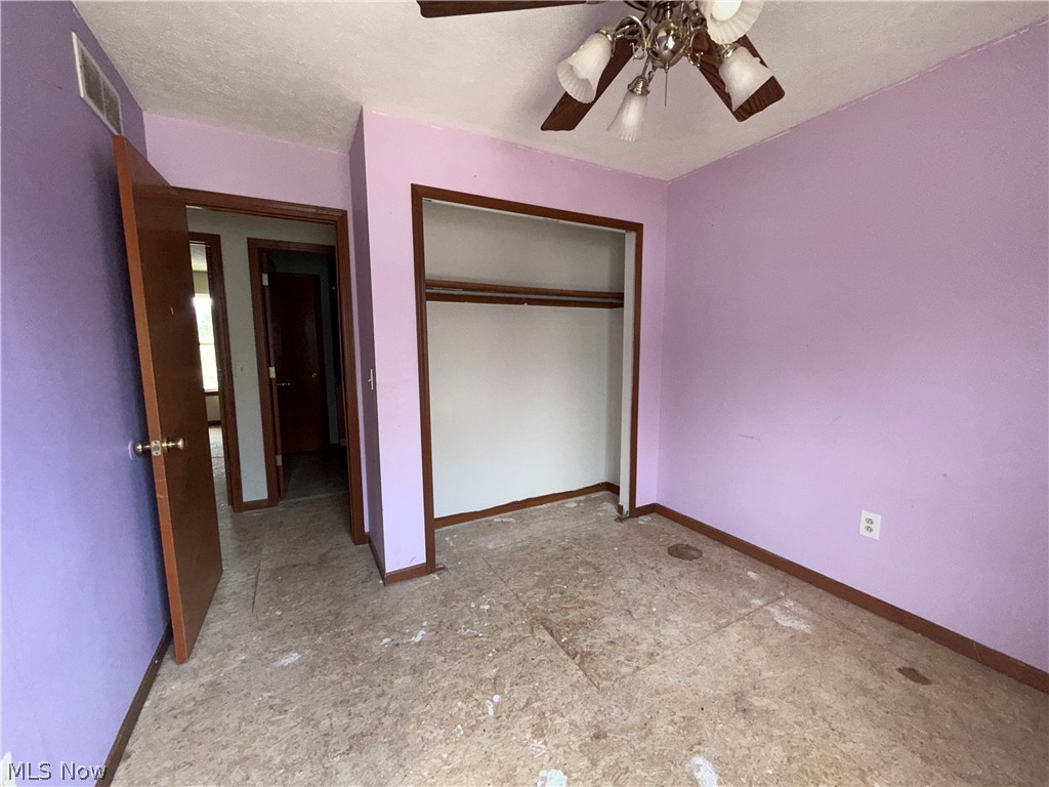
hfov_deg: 102.1
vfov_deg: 85.7
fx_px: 424
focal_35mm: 14
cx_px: 524
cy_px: 394
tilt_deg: -7.3
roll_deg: +0.6
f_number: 2.2
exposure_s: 1/121
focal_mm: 2.22
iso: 125
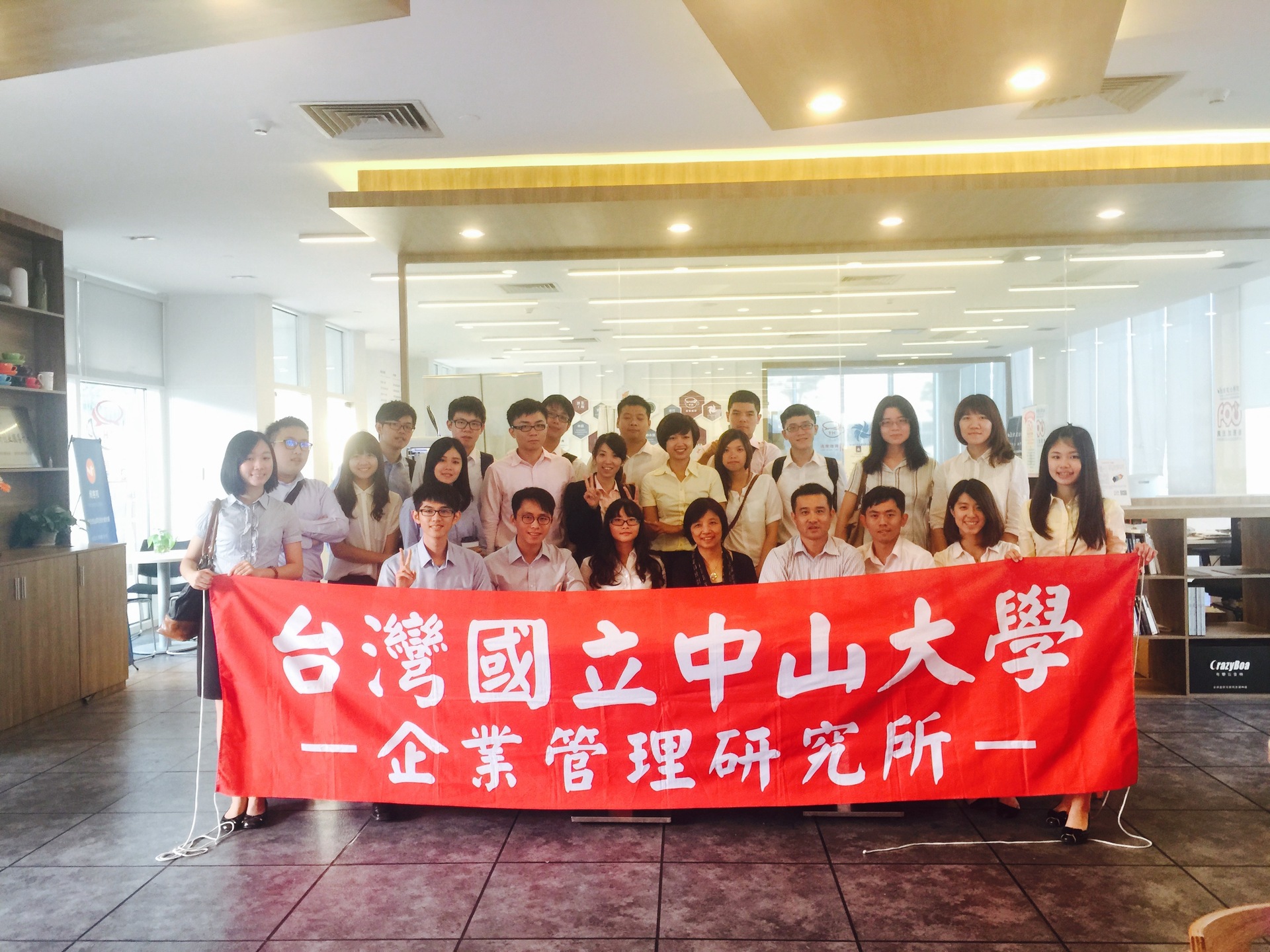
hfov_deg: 61.7
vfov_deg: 48.2
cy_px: 476
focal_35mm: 29
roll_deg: -0.4
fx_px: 1064
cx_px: 635
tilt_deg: -2.5
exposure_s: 1/15
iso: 40
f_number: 2.2
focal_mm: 4.15
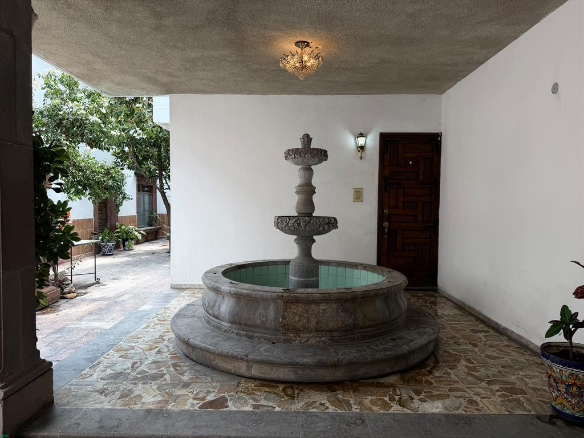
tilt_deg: -2.8
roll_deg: -0.4
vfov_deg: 56.8
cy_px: 219
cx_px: 292
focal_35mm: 24
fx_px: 405
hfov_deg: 71.6
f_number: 1.78
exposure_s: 1/433
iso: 80
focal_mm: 6.76
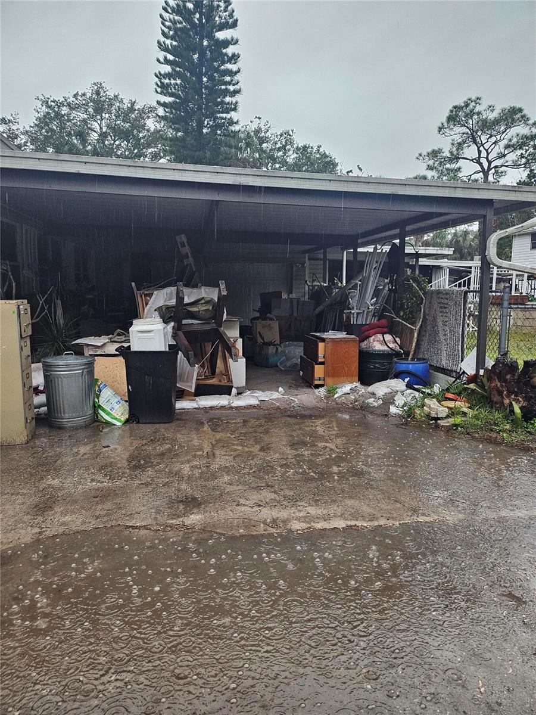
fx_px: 495
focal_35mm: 24
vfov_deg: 71.6
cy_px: 358
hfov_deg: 56.8
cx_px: 268
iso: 200
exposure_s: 1/120
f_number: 1.8
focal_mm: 5
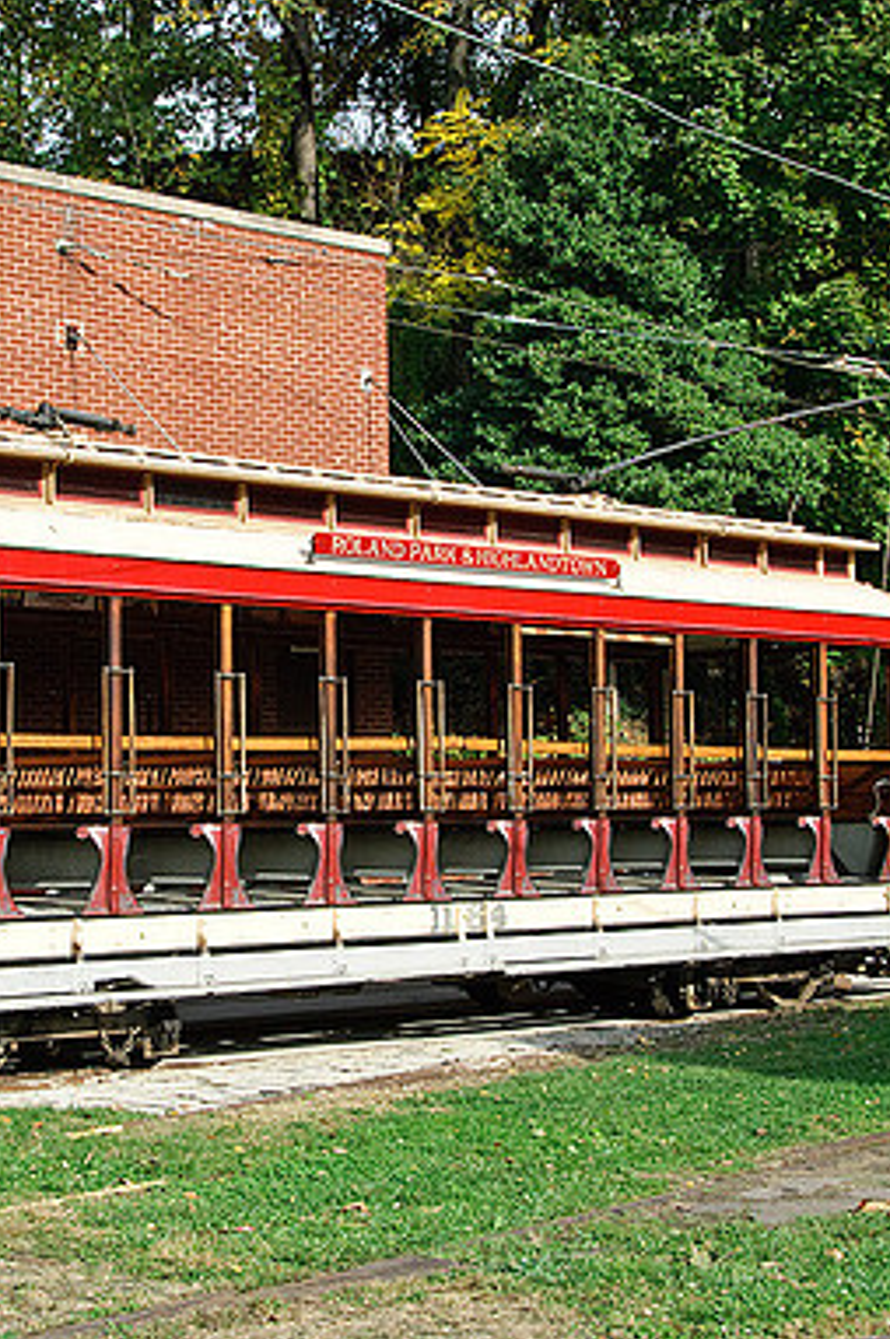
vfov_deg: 28.6
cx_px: 242
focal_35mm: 71
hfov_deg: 19.1
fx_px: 2629
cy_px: 673
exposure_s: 1/160
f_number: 8
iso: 400
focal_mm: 31
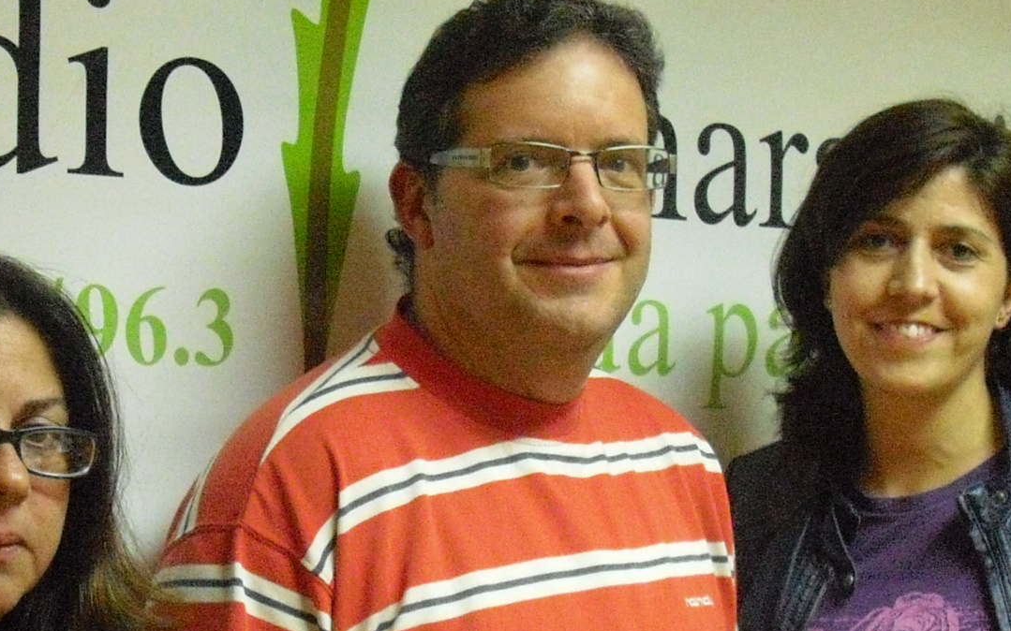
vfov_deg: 15.1
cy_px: 464
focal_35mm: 86
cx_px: 483
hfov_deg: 24.1
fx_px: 2369
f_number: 2.8
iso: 800
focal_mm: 6.2
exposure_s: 1/60
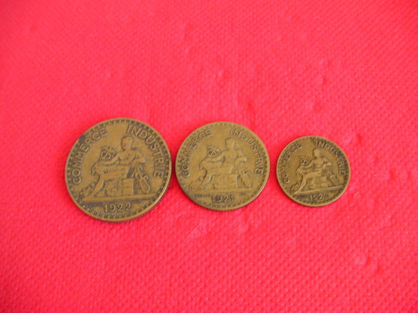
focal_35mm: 38
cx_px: 209
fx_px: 459
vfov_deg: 37.7
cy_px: 156
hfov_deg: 49.0
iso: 161
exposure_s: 1/30
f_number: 3.5
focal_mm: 6.3
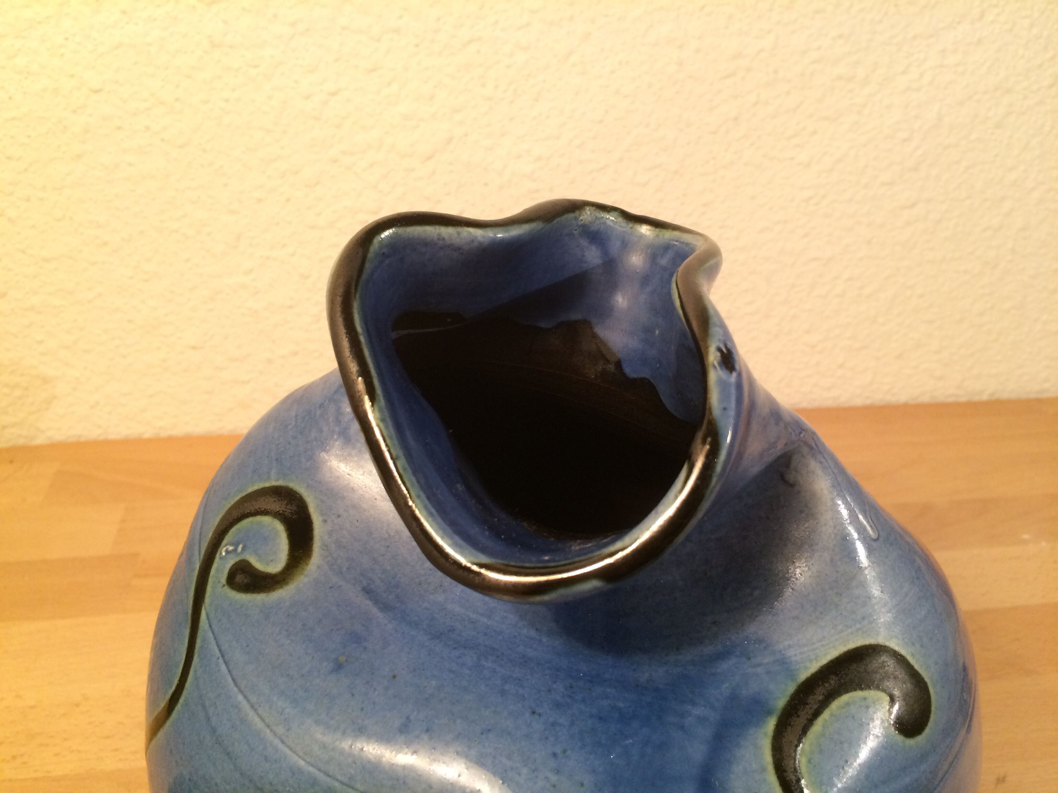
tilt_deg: -28.3
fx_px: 886
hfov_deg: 61.7
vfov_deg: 48.2
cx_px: 529
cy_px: 396
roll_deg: -4.0
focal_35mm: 29
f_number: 2.2
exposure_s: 1/33
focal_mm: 4.15
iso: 80
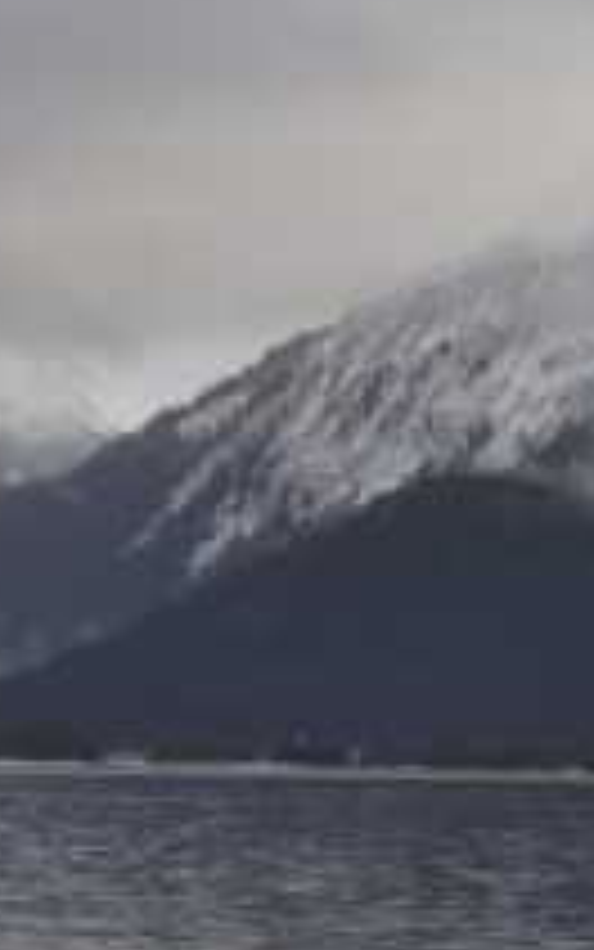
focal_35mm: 224
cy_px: 421
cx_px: -693
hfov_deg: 5.7
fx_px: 5798
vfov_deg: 9.4
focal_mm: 50
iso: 400
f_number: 9
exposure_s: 1/100
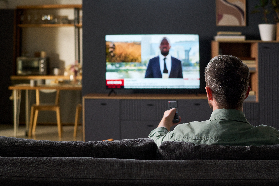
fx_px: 449
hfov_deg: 34.5
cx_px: 140
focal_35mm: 58
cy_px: 93
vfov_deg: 23.4
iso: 1600
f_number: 3.5
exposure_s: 1/160
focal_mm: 58
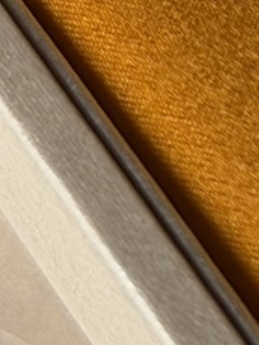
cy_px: -638
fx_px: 2813
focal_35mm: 282
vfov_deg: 6.5
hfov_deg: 5.0
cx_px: 758
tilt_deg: -47.8
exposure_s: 1/68
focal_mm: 6.76
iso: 100
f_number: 1.78
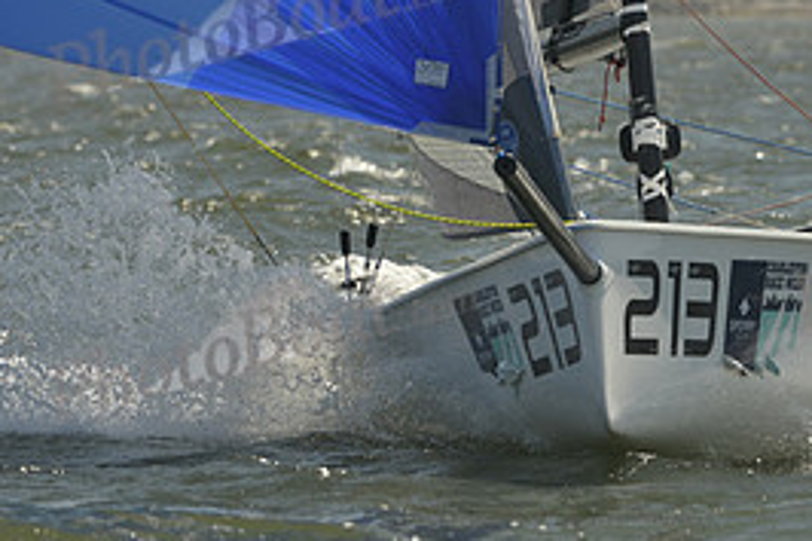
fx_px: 14764
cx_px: 638
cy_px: 142
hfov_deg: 3.1
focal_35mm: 655
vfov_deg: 2.1
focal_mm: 300
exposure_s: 1/1250
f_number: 10
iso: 280
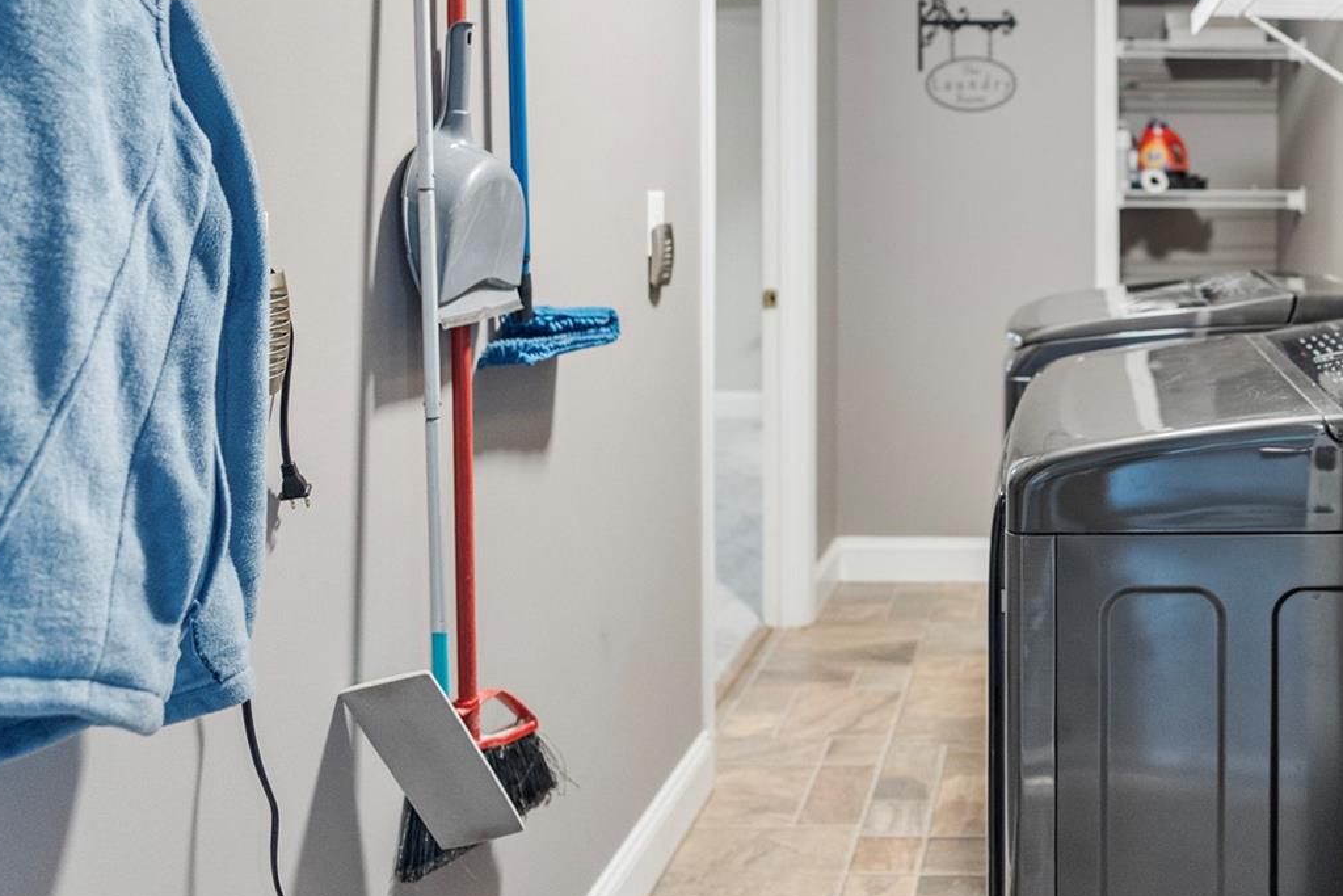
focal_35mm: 32
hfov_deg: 54.3
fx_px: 1194
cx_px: 1095
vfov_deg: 40.3
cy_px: 256
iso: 1250
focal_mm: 16
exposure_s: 1/30
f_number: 1.8
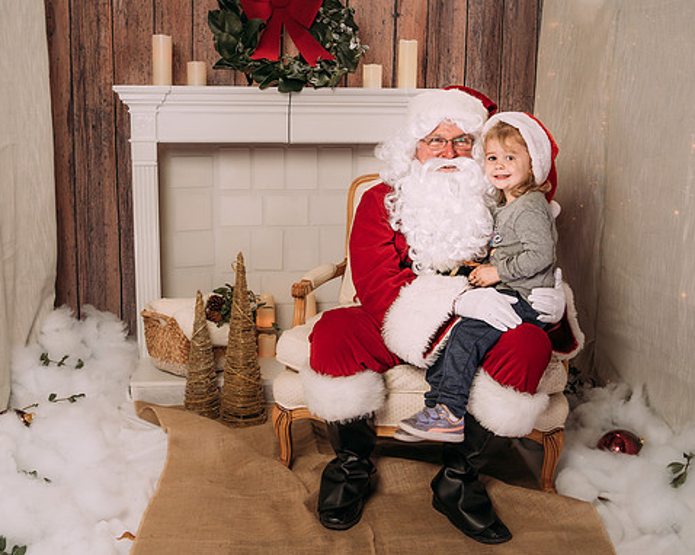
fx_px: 925
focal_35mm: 45
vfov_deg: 33.4
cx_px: 325
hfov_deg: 41.2
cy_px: 289
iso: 100
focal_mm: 35
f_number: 5.6
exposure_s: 1/100
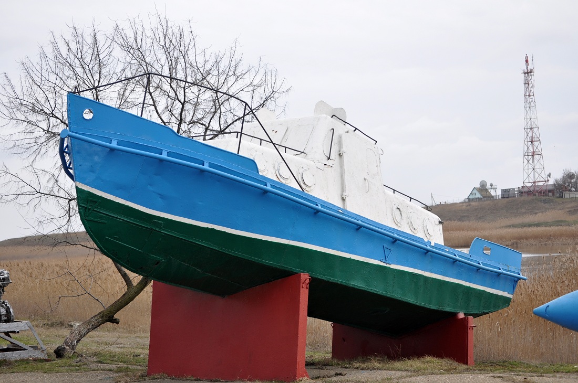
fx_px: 1323
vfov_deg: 16.5
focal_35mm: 82
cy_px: 192
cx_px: 289
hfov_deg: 24.7
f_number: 5.6
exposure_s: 1/200
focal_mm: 55
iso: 200
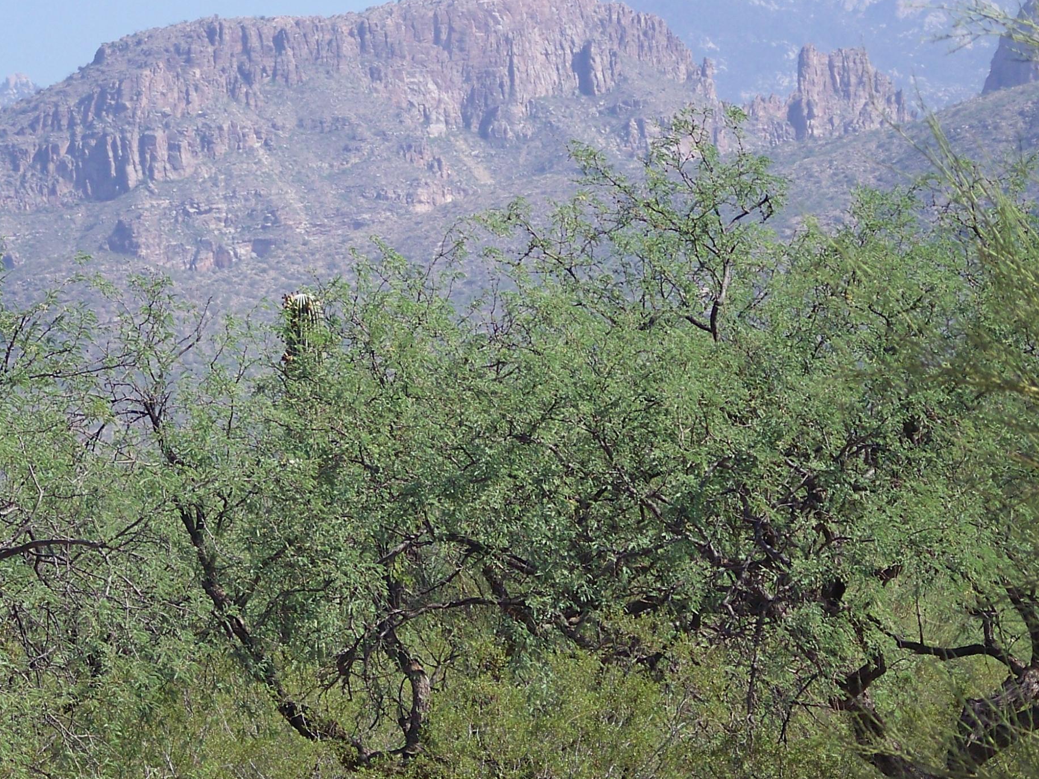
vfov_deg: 5.3
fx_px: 8494
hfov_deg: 7.0
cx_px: 498
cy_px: 447
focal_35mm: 283
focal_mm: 27.5
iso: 64
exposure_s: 1/500
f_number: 3.6
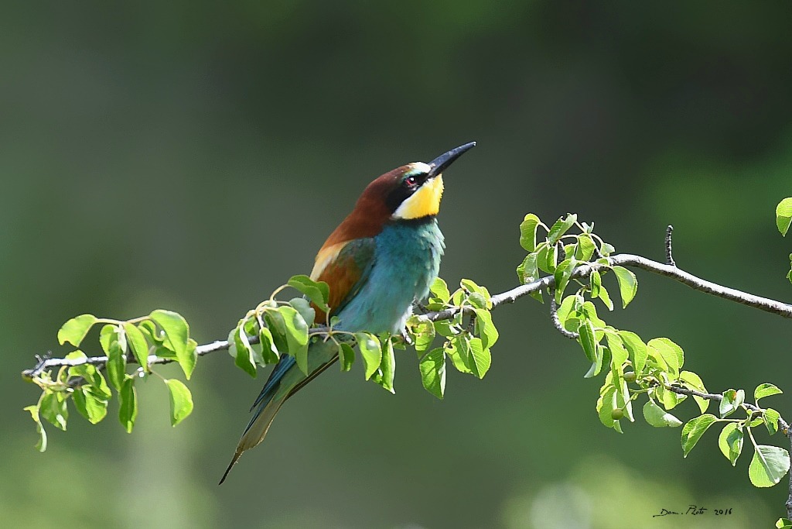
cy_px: 264
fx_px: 13201
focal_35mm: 600
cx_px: 396
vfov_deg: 2.3
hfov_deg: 3.4
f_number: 5
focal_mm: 300
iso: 220
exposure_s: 1/500
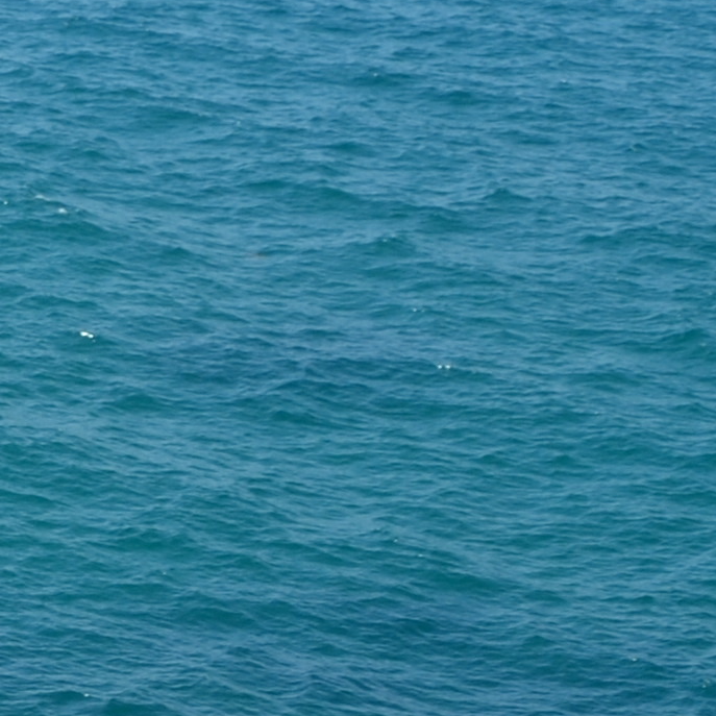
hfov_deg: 8.9
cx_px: -1567
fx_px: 3604
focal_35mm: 154
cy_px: 553
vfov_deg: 11.3
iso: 100
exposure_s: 1/250
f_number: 8
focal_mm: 18
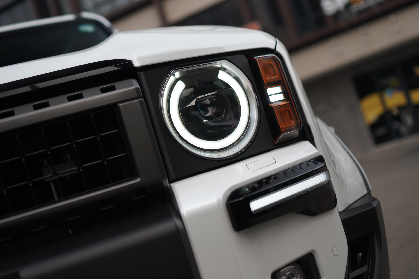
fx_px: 605
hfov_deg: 38.2
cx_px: 210
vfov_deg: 26.0
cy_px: 140
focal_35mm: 52
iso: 100
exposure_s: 1/100
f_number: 2.2
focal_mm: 35
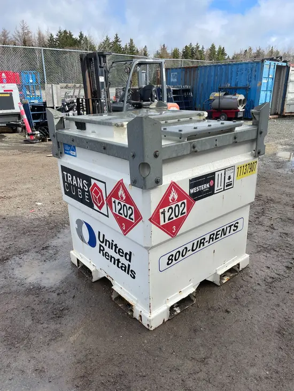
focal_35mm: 26
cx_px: 147
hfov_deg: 53.1
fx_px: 294
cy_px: 196
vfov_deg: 67.3
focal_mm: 4.2
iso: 32
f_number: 1.6
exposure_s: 1/1770
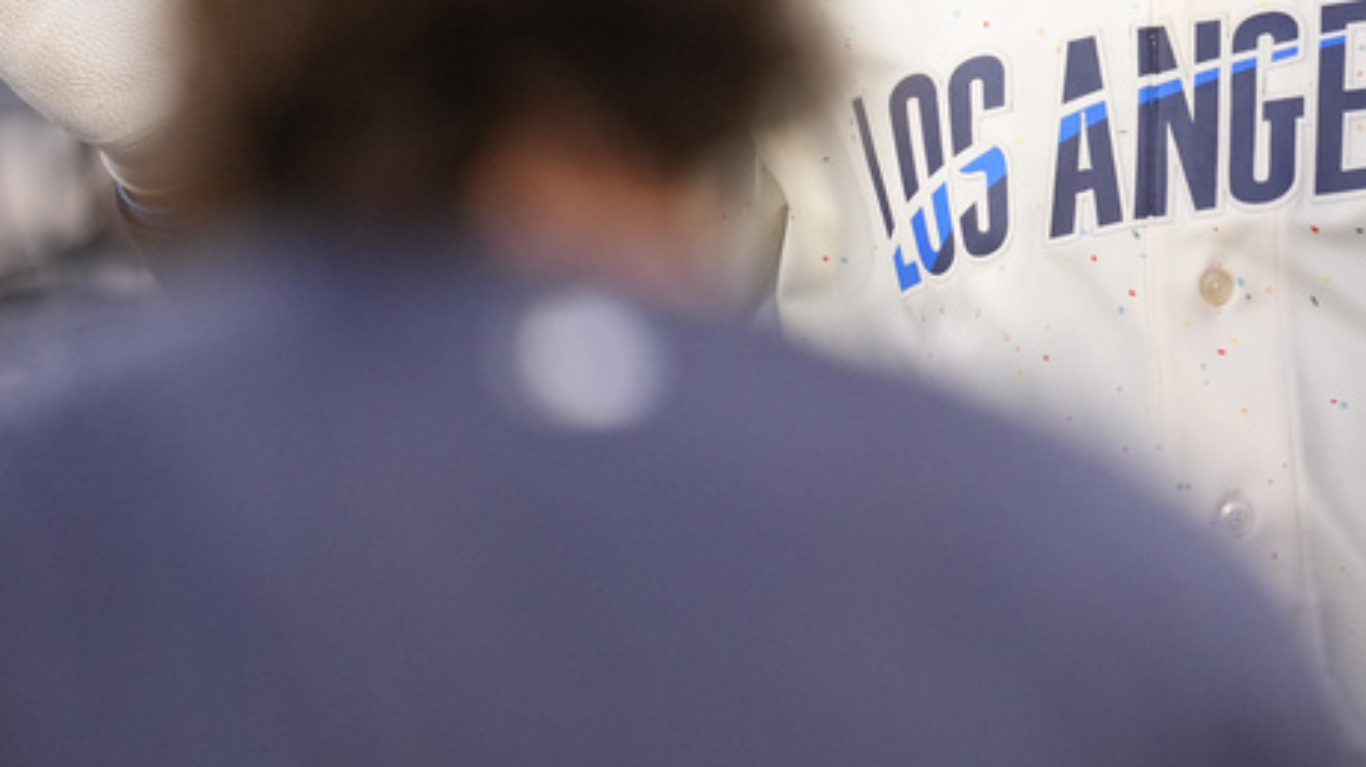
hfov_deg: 2.3
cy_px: -3
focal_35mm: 931
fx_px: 33712
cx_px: 1289
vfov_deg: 1.3
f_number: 2.8
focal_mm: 400
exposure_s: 1/1250
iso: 2500
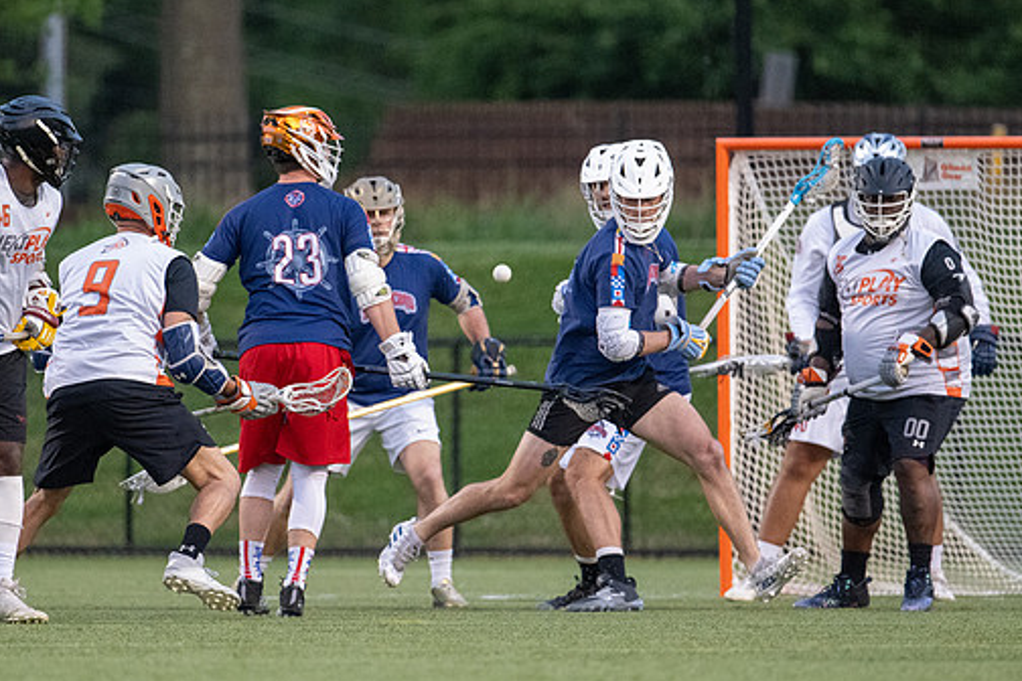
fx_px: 17855
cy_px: 386
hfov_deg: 3.3
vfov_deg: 2.2
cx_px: 425
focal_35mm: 629
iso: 8000
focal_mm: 400
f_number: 4.5
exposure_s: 1/800
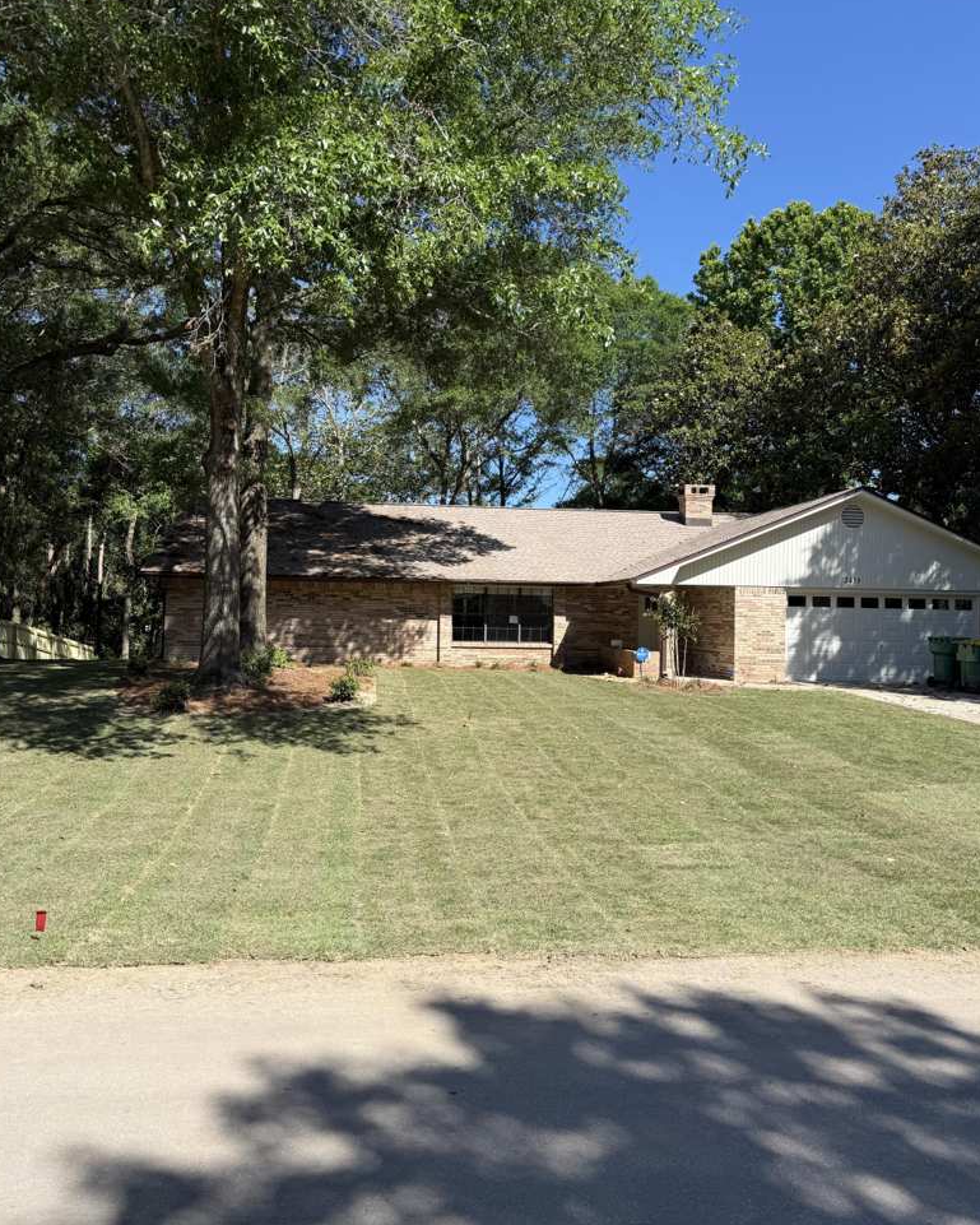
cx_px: 496
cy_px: 600
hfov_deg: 54.9
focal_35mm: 26
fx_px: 942
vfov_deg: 66.0
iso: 80
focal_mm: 6.76
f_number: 1.78
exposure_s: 1/2611
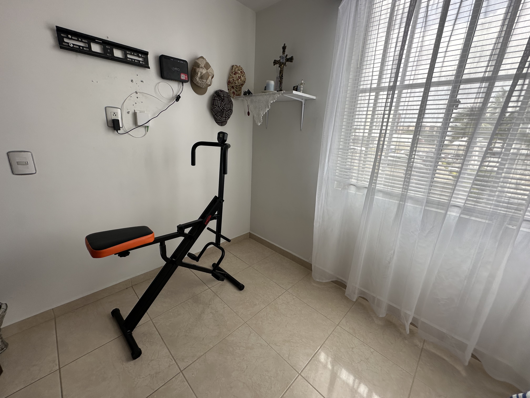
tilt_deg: -14.6
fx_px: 214
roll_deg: -5.3
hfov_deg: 102.1
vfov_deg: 85.7
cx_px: 265
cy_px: 199
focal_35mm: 14
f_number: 2.2
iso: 40
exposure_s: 1/102
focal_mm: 2.22
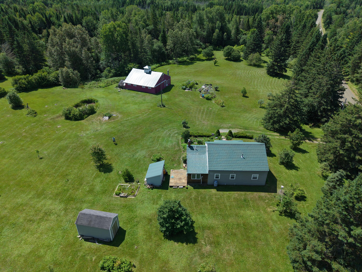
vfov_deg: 56.8
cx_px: 181
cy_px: 136
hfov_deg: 71.6
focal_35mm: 24
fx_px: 251
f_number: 1.8
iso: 100
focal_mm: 8.67
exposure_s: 1/60
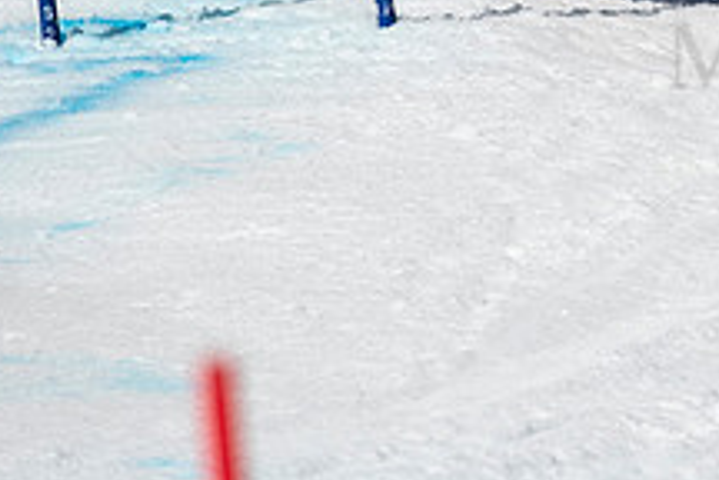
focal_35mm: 2072
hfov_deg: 1.0
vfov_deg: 0.7
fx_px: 41379
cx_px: 989
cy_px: -17
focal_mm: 400
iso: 200
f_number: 8
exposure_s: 1/2000
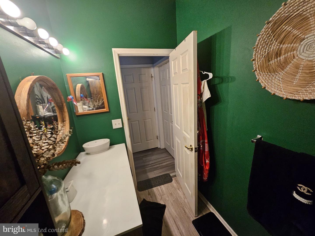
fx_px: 118
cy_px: 118
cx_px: 158
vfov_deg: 89.9
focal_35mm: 13
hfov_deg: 106.2
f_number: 2.2
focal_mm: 1.7
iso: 400
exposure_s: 1/60.2
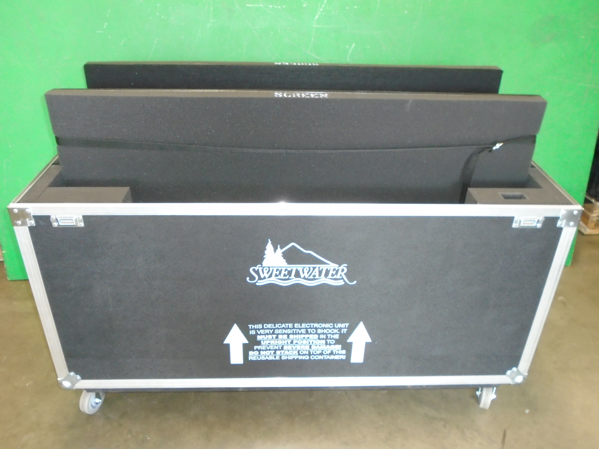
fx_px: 536
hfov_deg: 58.4
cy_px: 224
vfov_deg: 45.4
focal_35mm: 31
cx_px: 300
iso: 400
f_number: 3.5
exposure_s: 1/40
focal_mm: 5.5
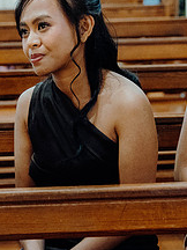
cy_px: 134
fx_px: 1304
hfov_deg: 8.2
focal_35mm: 181
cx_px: 54
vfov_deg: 10.9
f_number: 3.5
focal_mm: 70
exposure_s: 1/160
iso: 6400
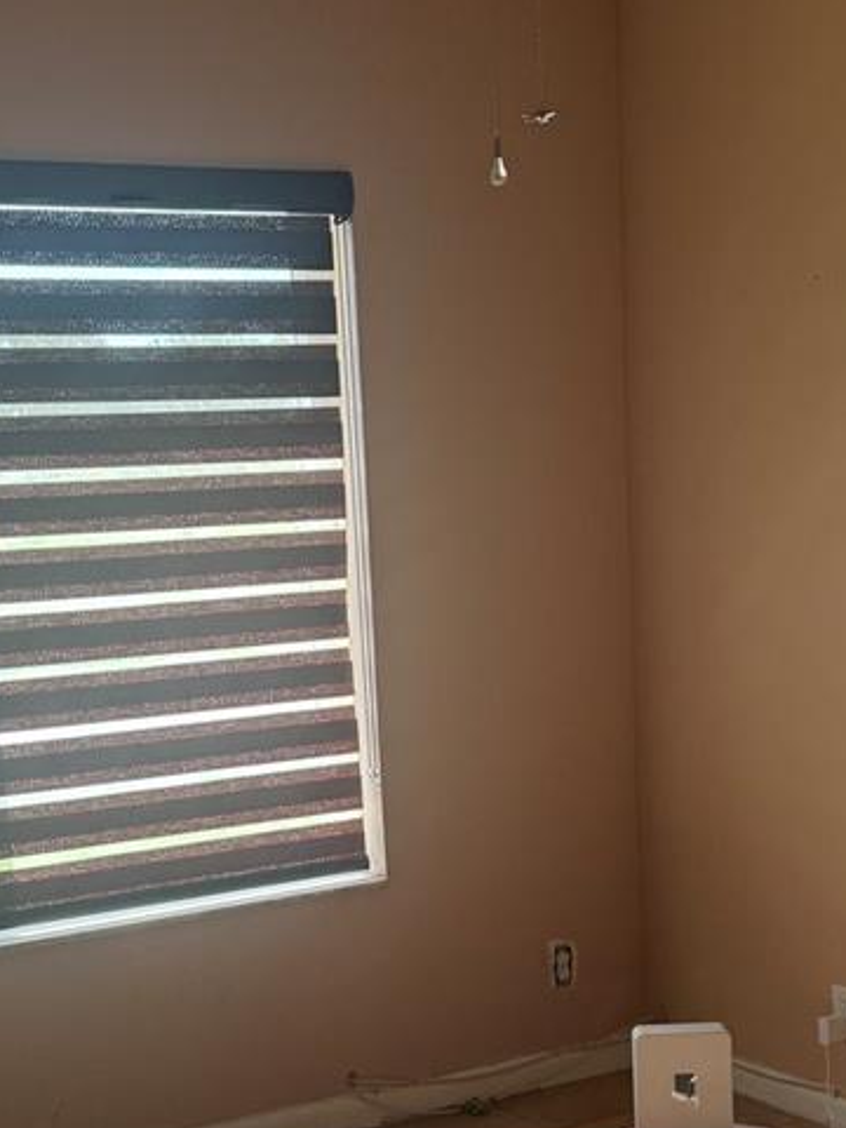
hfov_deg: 24.4
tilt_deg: -10.1
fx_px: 1955
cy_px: 872
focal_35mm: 60
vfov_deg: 31.5
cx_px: 357
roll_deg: +3.0
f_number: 1.78
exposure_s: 1/121
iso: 80
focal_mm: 6.76
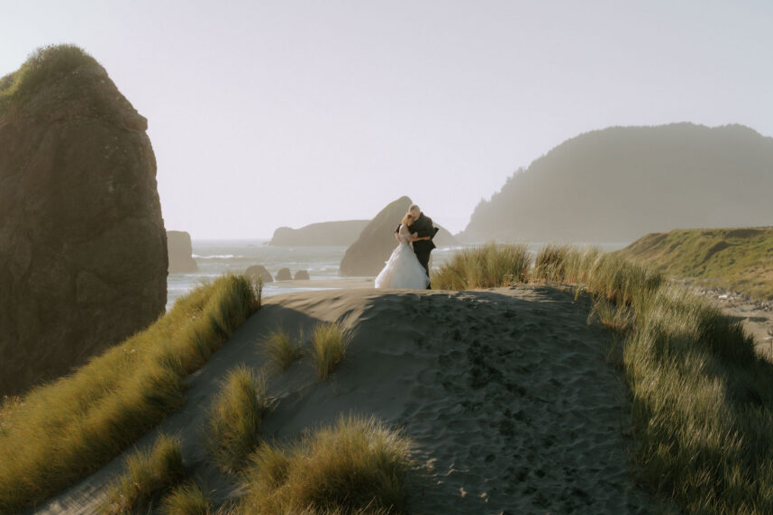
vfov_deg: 16.1
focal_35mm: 85
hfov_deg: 23.9
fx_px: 1825
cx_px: 405
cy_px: 293
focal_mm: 70
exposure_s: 1/400
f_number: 4
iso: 80
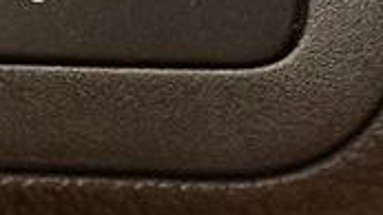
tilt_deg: -8.4
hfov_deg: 5.4
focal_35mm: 388
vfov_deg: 3.1
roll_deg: -2.3
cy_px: -62
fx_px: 3937
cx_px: -447
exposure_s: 1/242
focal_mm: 6.76
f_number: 1.78
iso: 125
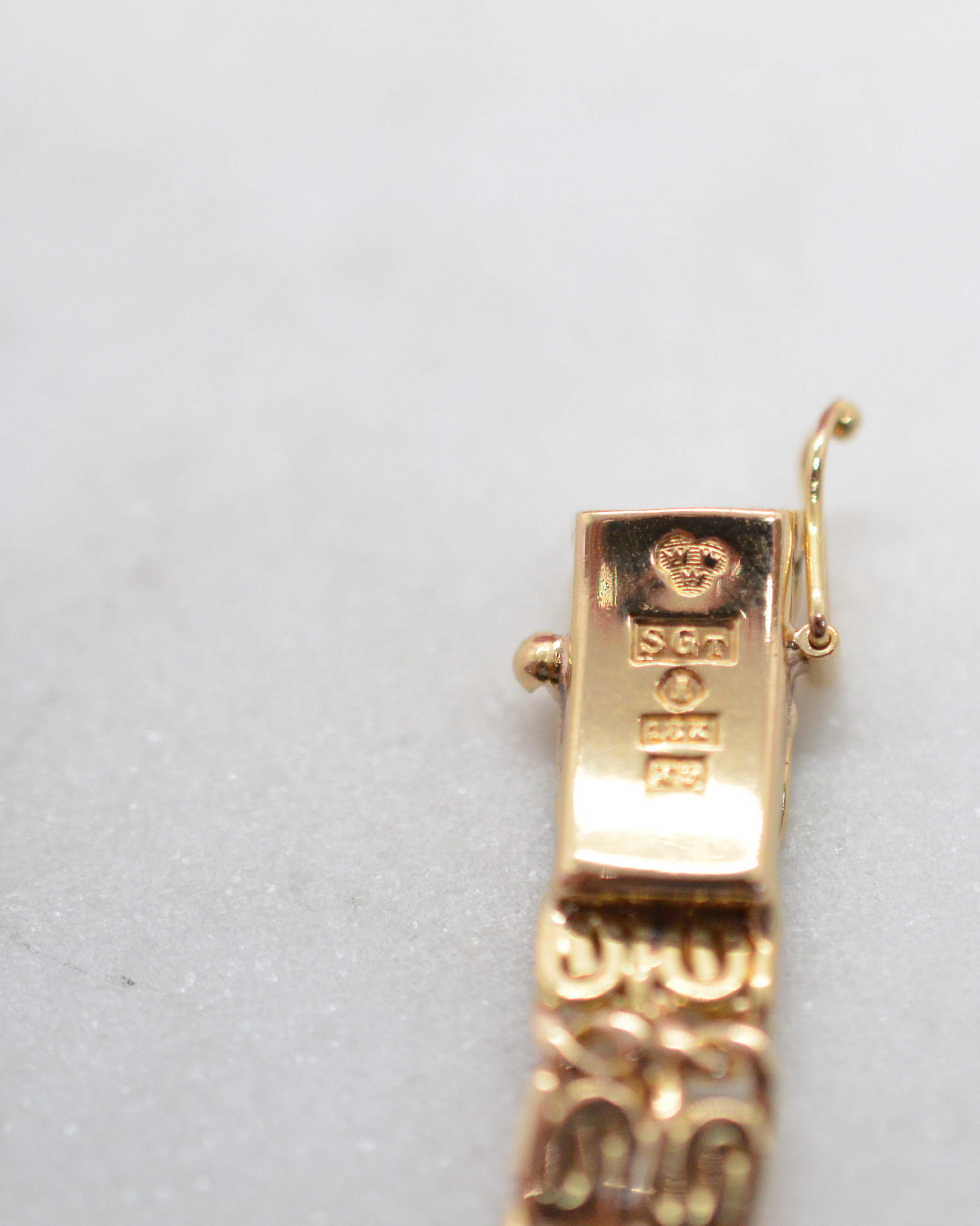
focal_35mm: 85
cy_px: 612
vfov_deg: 22.5
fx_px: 3082
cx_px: 715
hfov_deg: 18.0
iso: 2500
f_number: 4
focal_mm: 40
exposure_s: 1/1250
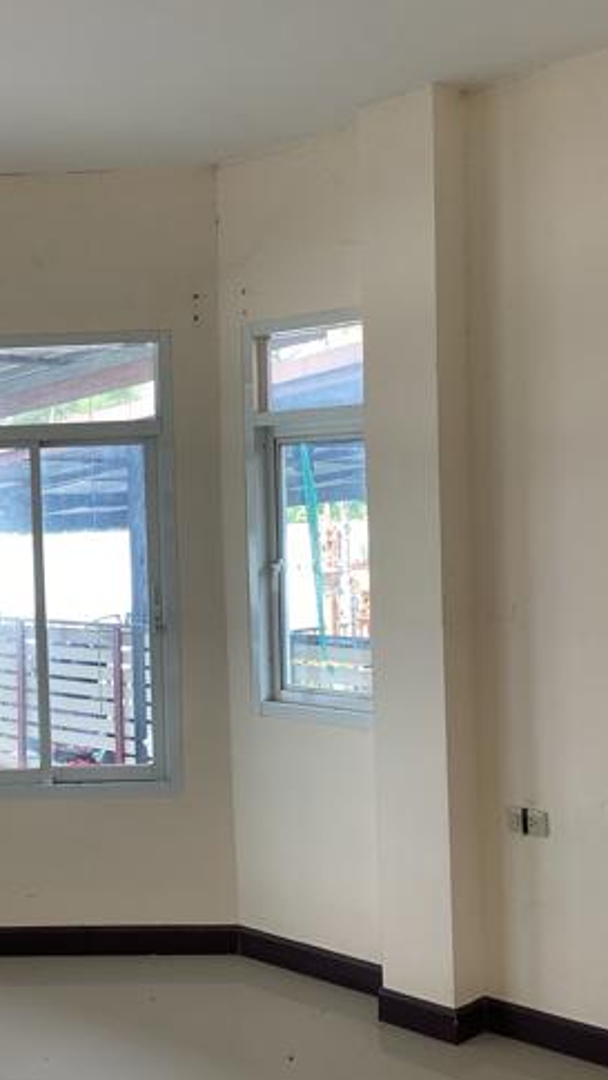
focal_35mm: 46
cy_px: 540
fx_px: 1318
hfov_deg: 25.5
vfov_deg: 44.6
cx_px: 125
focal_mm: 3.3
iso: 40
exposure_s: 1/120
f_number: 2.4
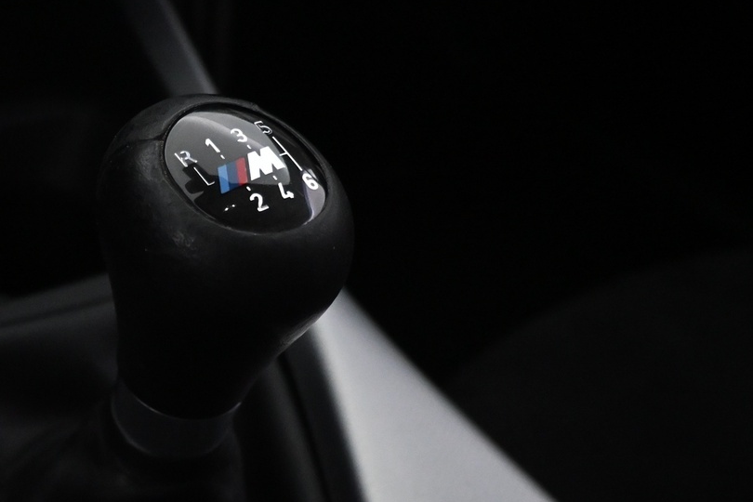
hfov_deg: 37.1
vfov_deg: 27.8
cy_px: 359
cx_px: 9
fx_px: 1004
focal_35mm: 48
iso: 3200
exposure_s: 1/80
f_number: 3.5
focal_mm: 16
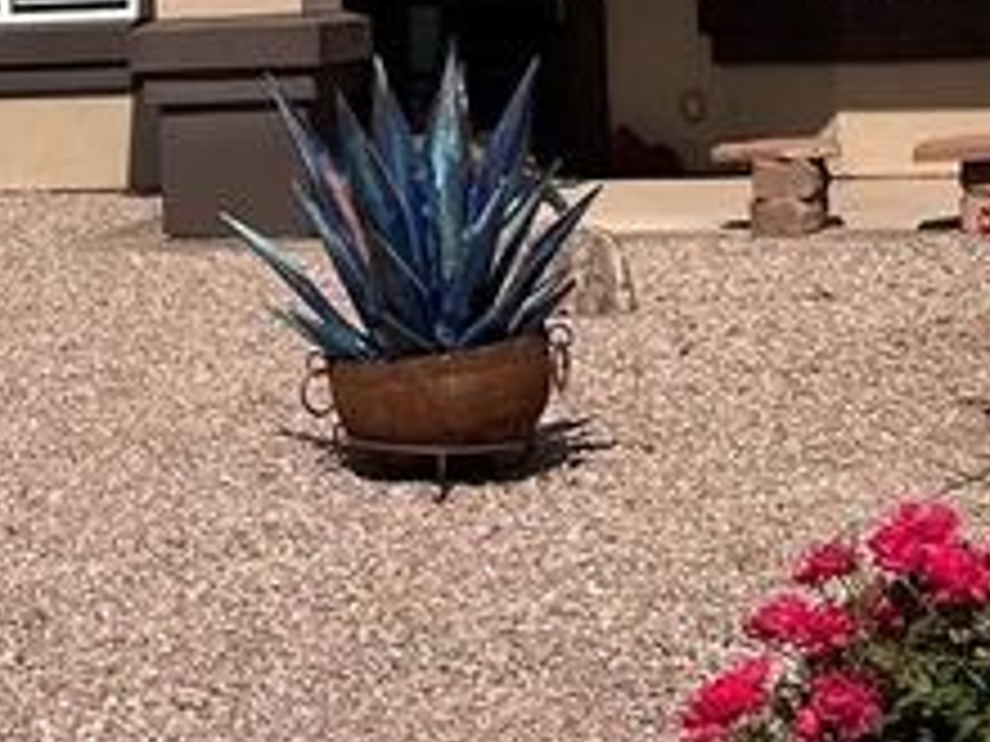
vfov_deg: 12.1
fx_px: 3461
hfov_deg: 15.8
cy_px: 40
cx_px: -108
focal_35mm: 121
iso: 50
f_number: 1.5
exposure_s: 1/7463
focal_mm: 5.7
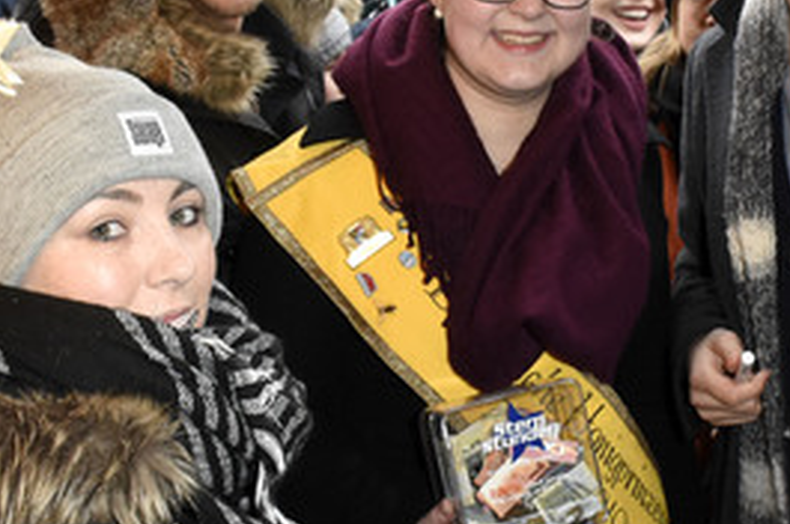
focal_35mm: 46
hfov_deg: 42.0
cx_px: 550
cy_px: 131
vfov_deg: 28.7
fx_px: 1008
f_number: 6.3
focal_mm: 18
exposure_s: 1/160
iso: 1250
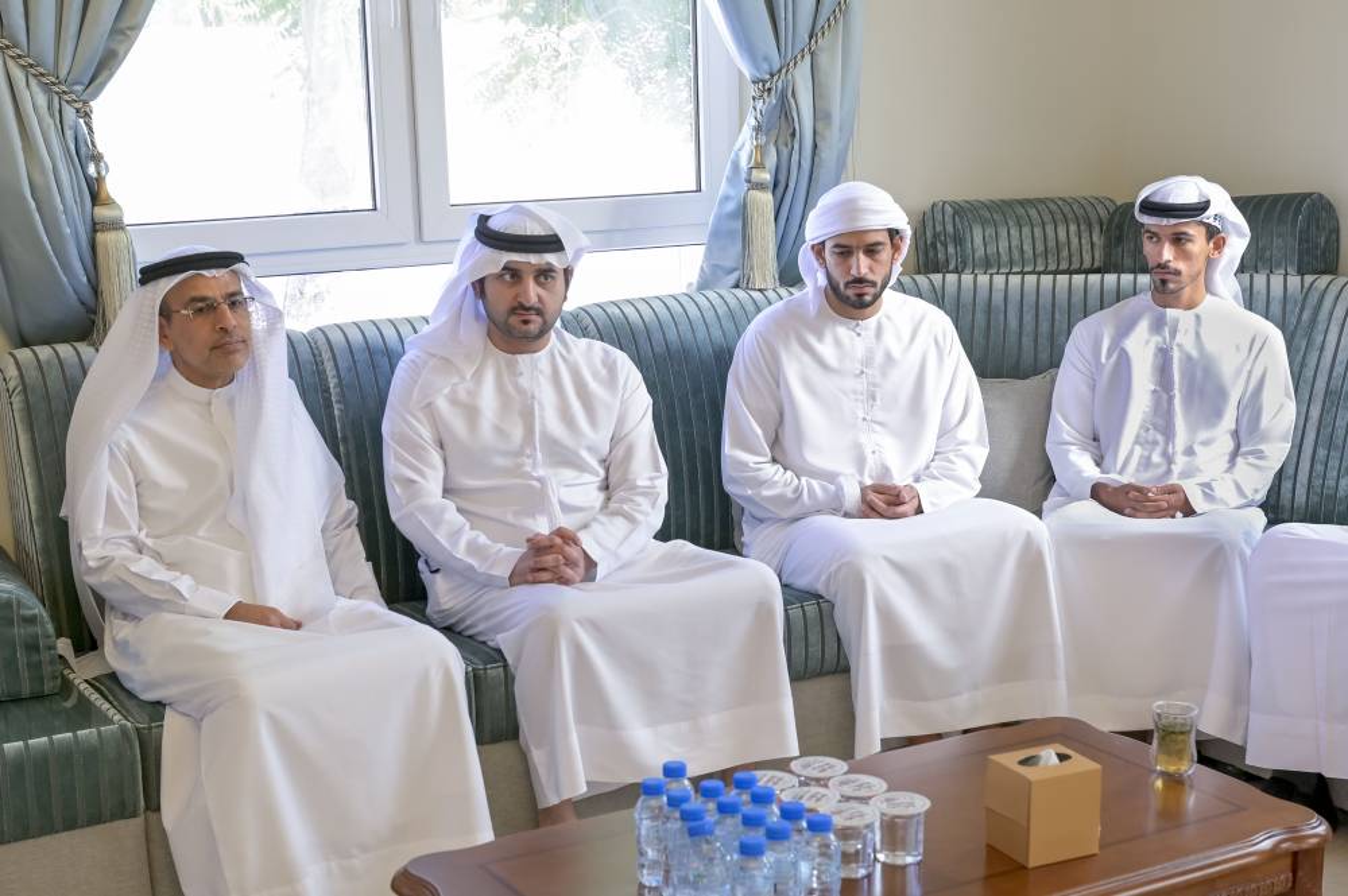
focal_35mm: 35
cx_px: 674
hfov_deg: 54.5
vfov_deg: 37.8
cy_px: 448
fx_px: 1309
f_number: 5
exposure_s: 1/160
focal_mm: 35
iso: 1000
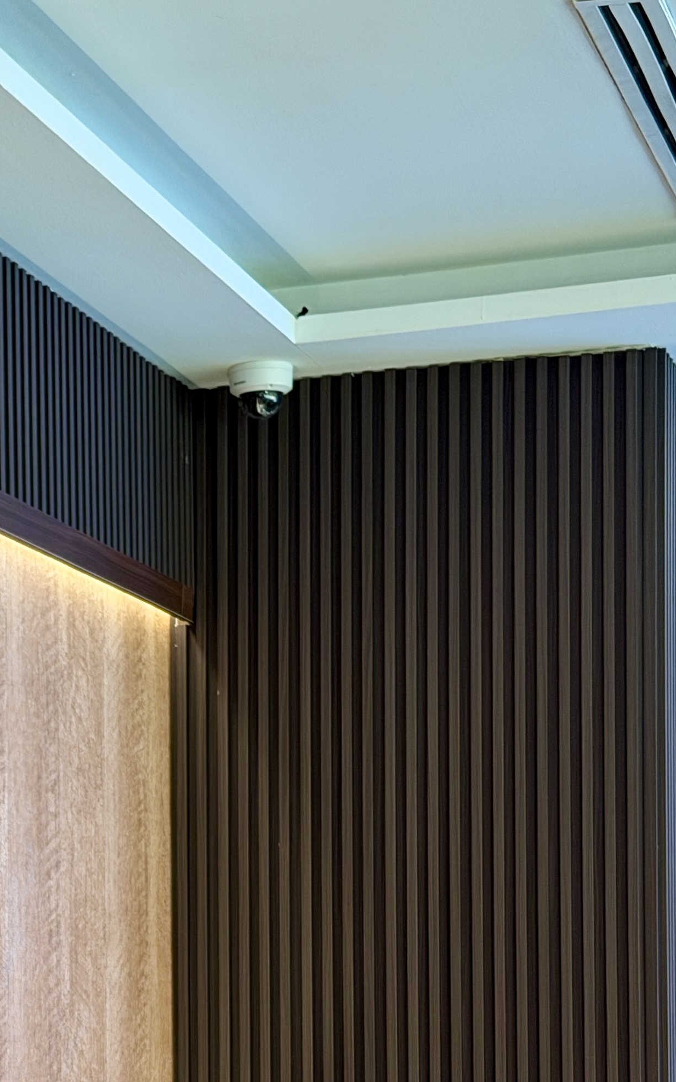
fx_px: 3066
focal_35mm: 104
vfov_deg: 19.6
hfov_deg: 12.3
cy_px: 1009
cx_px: -143
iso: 100
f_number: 1.78
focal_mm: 6.76
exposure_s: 1/50
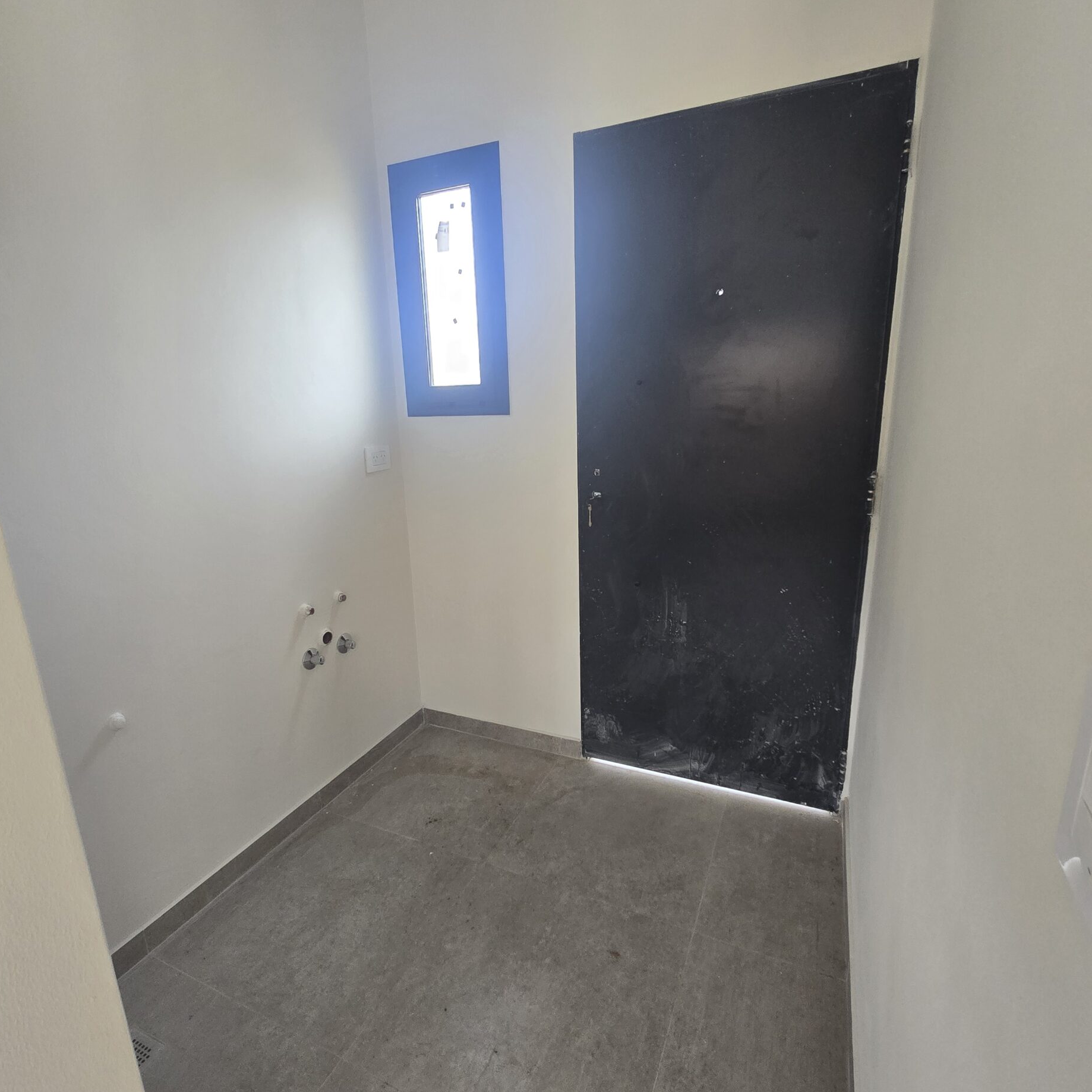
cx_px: 526
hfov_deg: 87.4
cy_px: 557
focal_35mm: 16
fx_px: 571
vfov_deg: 87.4
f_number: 2.2
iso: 320
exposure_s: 1/100
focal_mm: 2.2
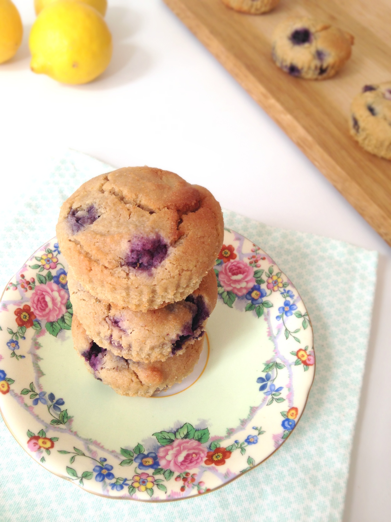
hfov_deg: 42.9
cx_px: 196
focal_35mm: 33
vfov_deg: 55.4
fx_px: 497
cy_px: 261
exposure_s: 1/20
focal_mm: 4.12
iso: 50
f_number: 2.4
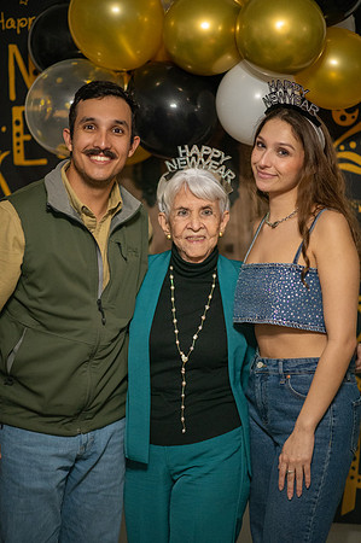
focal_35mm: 85
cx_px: 180
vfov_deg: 23.9
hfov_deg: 16.0
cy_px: 272
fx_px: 1281
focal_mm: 85
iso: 6400
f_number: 1.4
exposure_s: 1/640
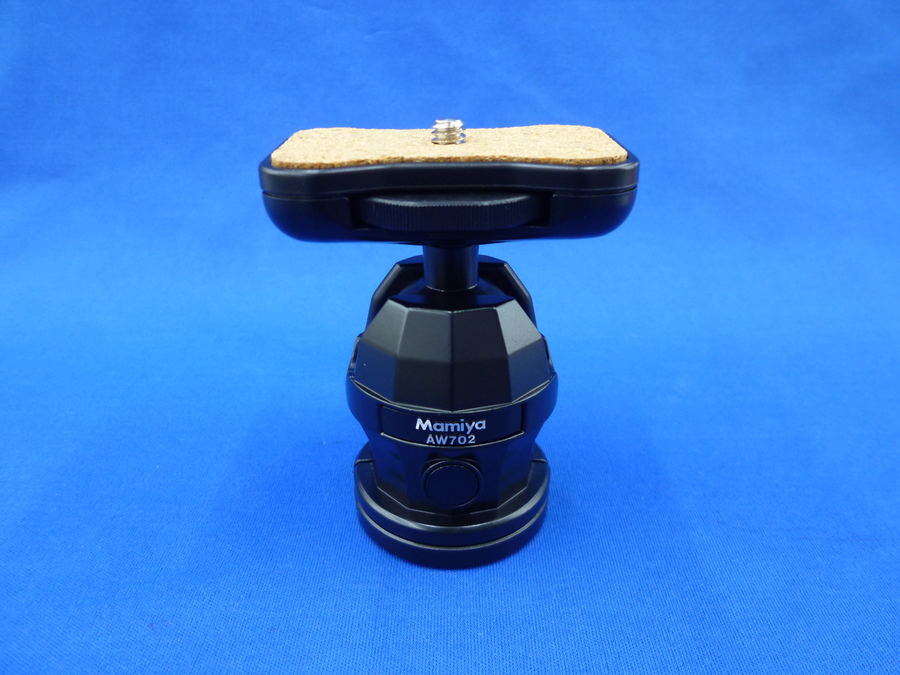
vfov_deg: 54.9
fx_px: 650
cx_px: 450
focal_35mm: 25
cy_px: 338
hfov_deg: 69.4
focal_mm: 4.5
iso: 200
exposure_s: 1/30
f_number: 2.8
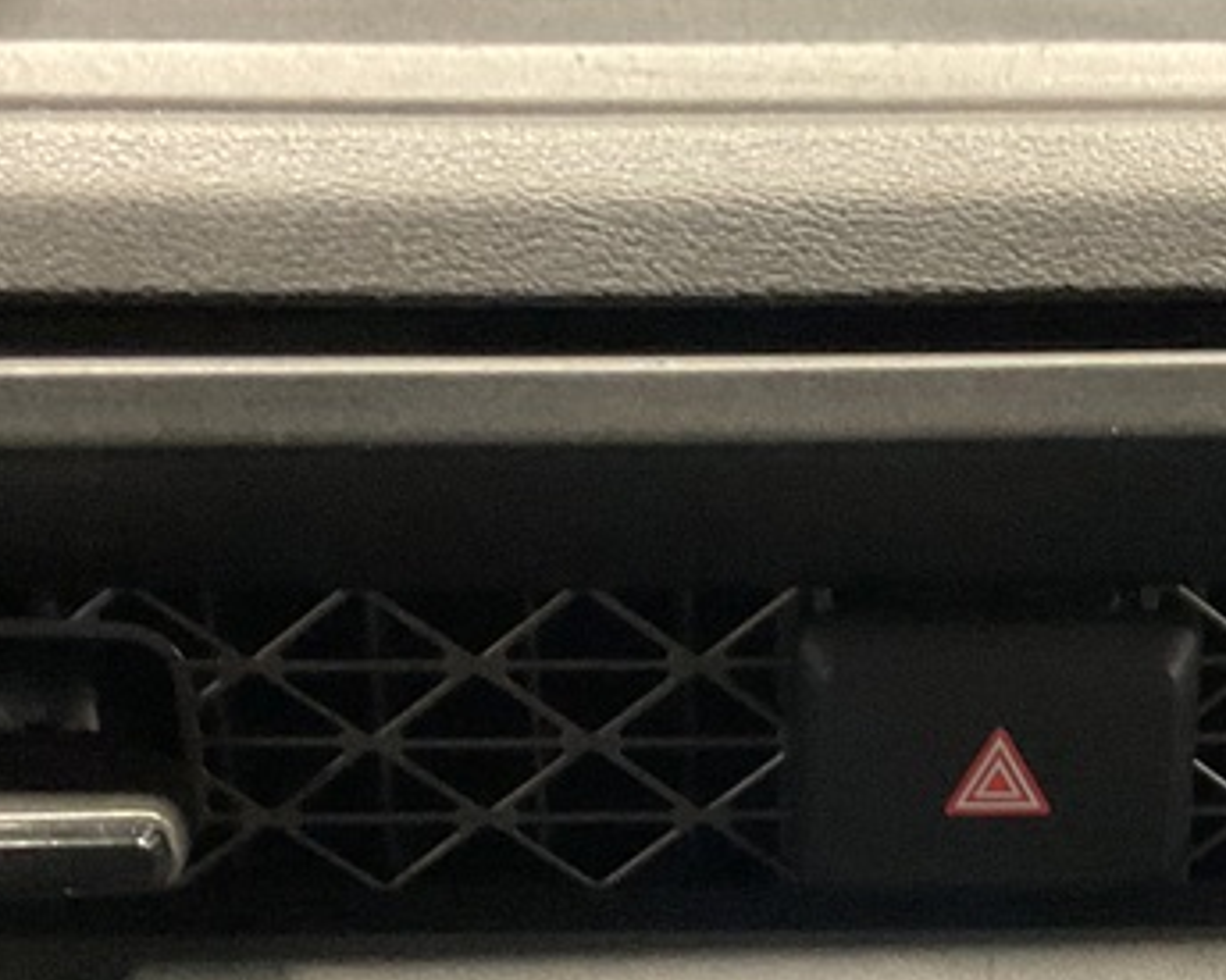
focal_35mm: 79
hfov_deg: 23.9
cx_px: 912
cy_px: 1158
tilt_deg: -42.2
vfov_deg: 18.4
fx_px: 2866
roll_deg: -2.3
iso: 500
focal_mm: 3
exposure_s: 1/30
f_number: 1.8
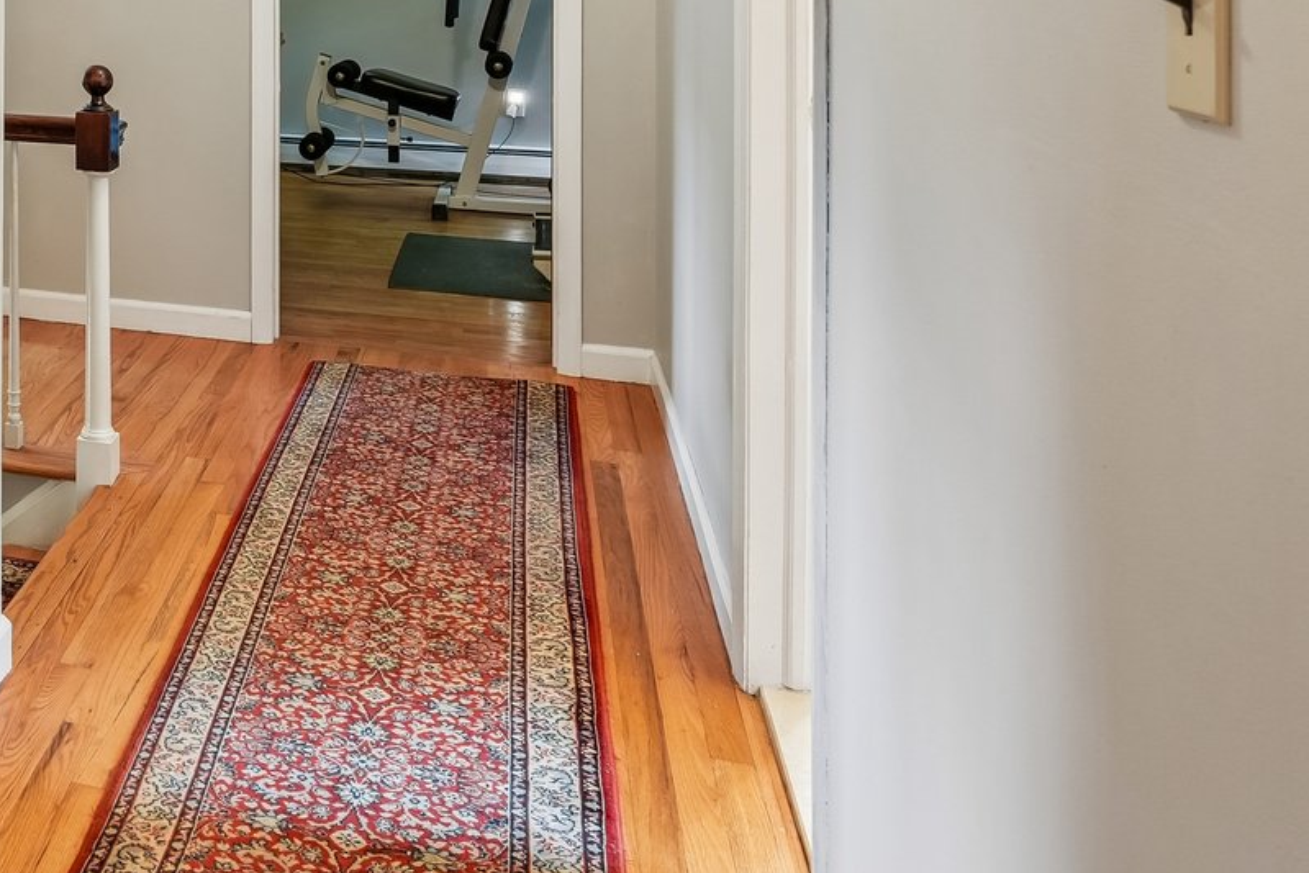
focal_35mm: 42
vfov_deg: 28.9
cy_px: -75
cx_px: -92
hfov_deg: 38.9
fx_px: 1538
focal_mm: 16.5
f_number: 9
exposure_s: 1/1.67
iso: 400
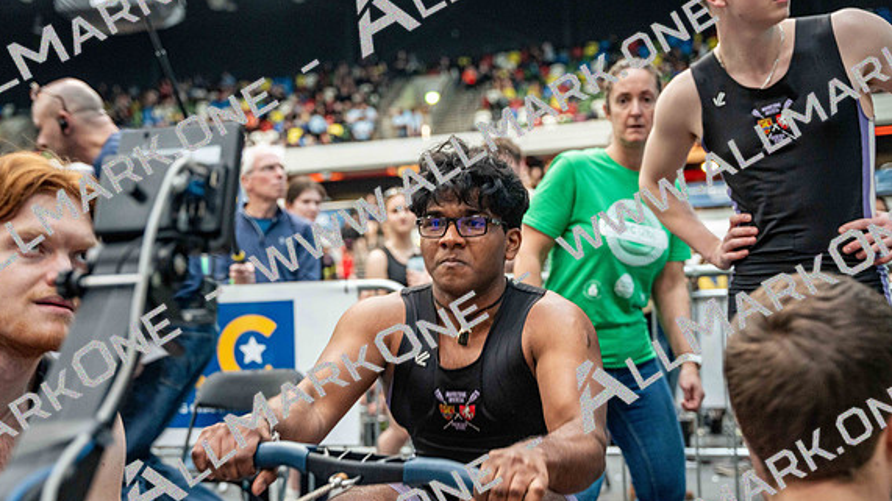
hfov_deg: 44.6
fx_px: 1088
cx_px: 442
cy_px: 286
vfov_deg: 25.9
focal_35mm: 46
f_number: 2.8
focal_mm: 43.2
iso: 2500
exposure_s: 1/200
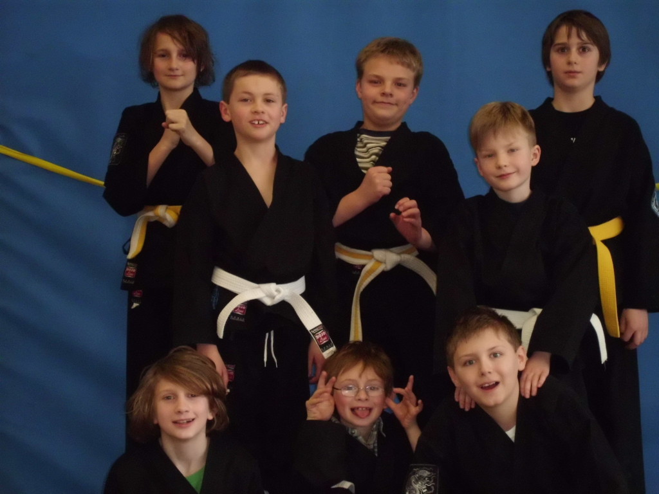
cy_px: 247
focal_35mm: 95
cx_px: 330
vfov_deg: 15.6
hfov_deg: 20.7
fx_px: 1809
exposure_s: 1/60
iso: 400
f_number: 5
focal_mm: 16.8
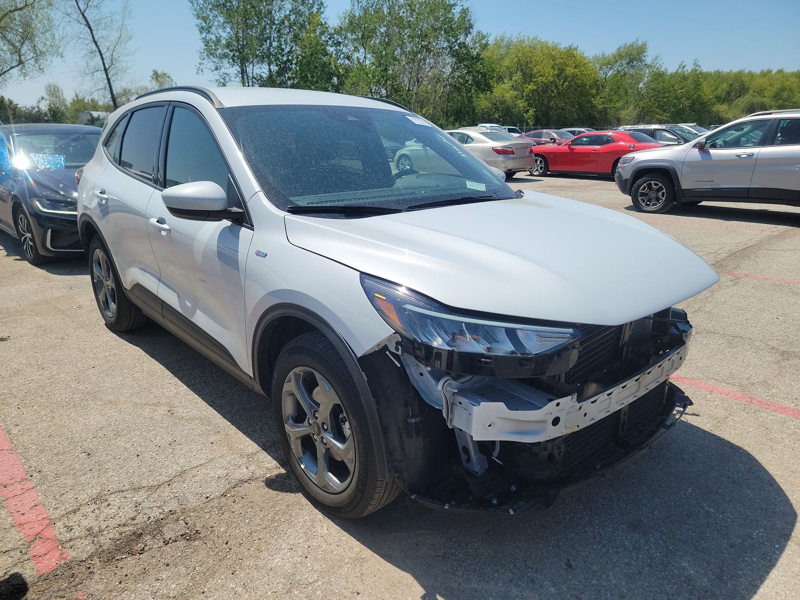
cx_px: 400
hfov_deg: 71.6
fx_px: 555
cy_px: 300
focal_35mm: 24
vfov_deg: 56.8
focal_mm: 6.7
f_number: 1.8
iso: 50
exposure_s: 1/988
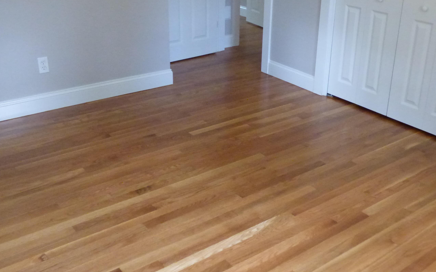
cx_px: 251
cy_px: 109
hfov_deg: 48.1
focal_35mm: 41
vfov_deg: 31.2
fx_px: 487
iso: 1600
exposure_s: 1/80
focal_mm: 5.78
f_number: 3.4
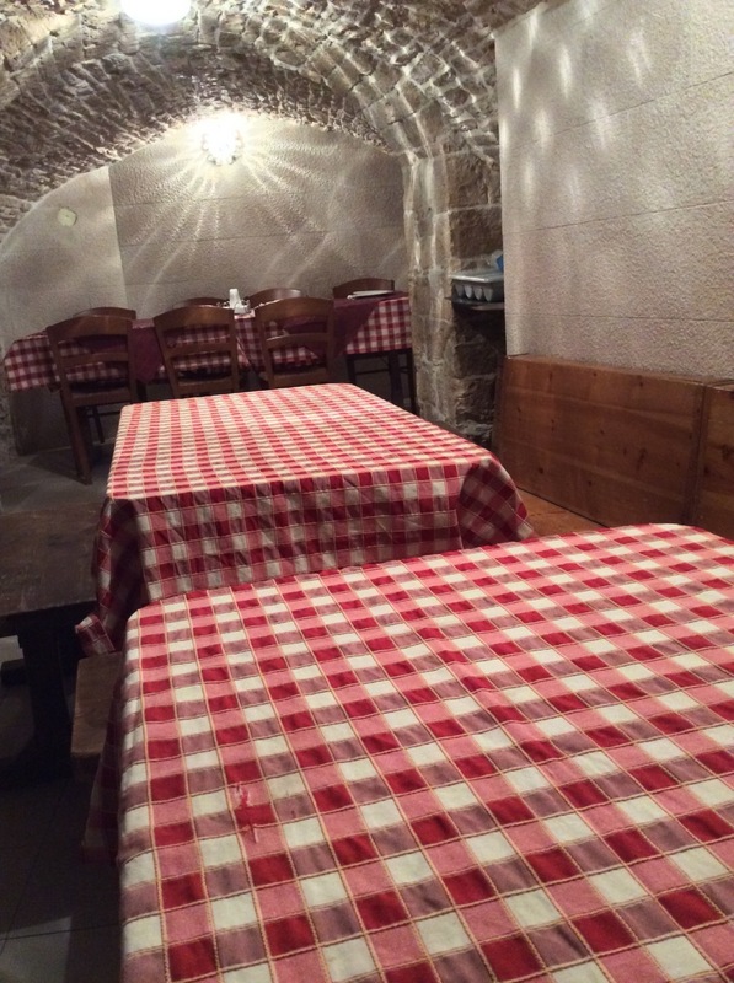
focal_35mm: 32
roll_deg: +5.4
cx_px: 367
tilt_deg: -14.6
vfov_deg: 56.9
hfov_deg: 44.0
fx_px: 908
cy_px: 492
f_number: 2.4
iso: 320
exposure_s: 1/15
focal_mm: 3.3
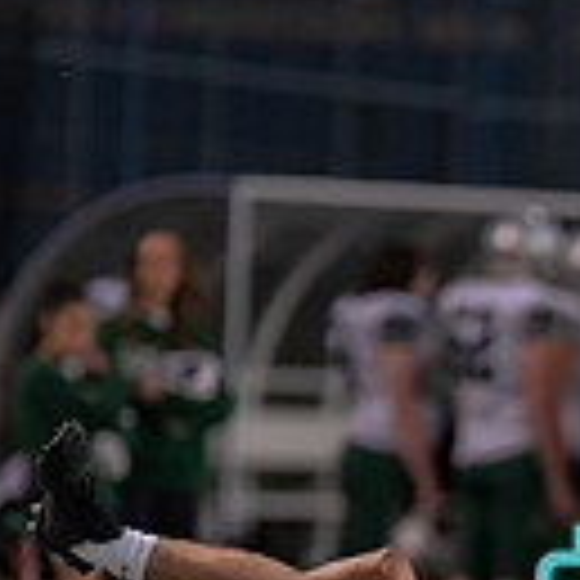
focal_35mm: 817
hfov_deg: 2.1
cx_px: 638
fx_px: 15487
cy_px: 724
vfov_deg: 2.1
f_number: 2.8
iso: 2000
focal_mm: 200
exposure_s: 1/1250
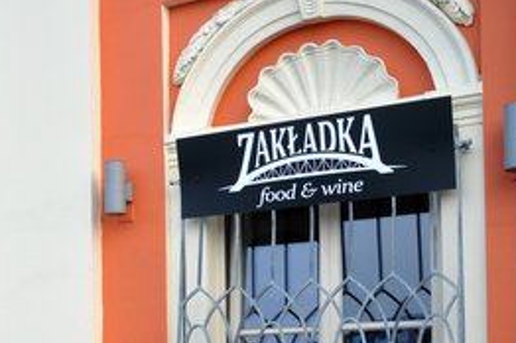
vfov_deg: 19.7
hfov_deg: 28.3
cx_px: -22
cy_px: 373
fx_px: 945
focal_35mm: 66
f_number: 5.6
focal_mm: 18
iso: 400
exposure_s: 1/125
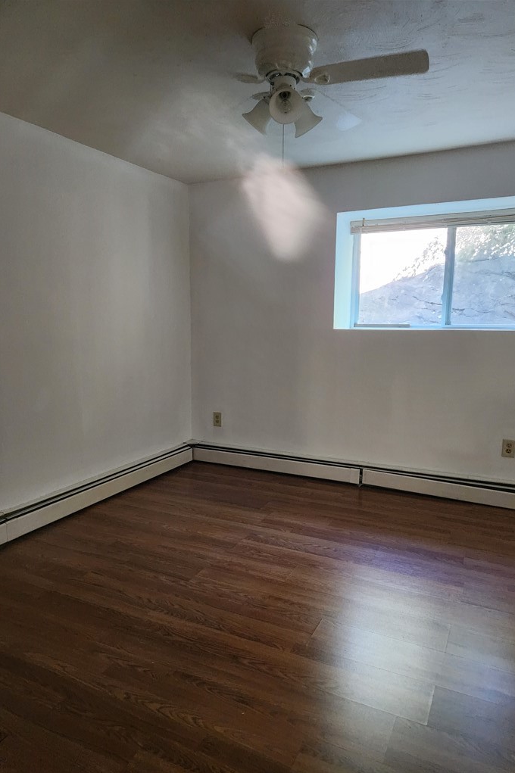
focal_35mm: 24
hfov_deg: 53.1
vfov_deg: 73.8
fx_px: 515
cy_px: 387
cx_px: 266
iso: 1000
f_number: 1.8
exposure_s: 1/120
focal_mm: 5.4
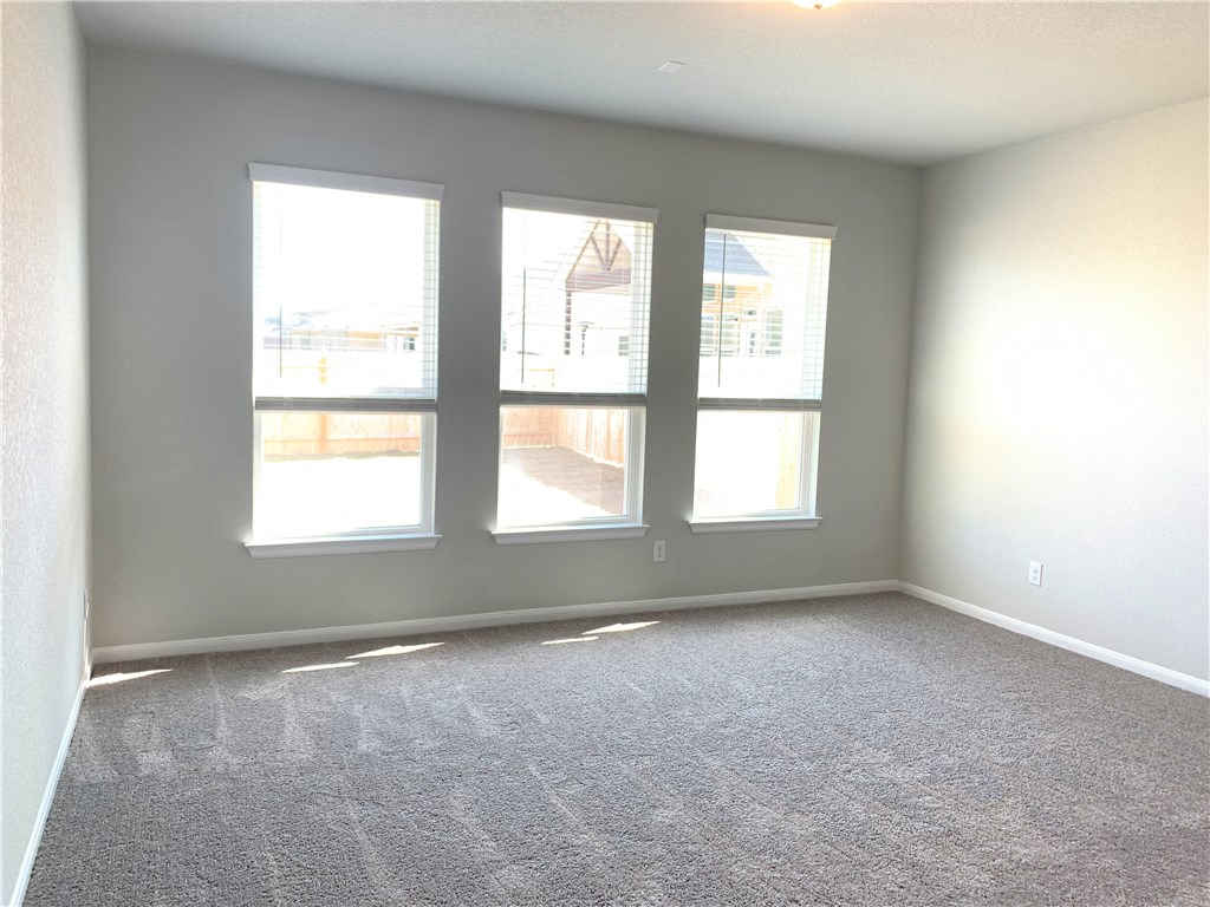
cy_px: 454
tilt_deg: -4.2
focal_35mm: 26
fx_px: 909
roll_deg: -1.9
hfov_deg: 67.3
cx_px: 605
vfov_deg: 53.1
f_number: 1.8
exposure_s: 1/120
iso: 80
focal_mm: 4.25
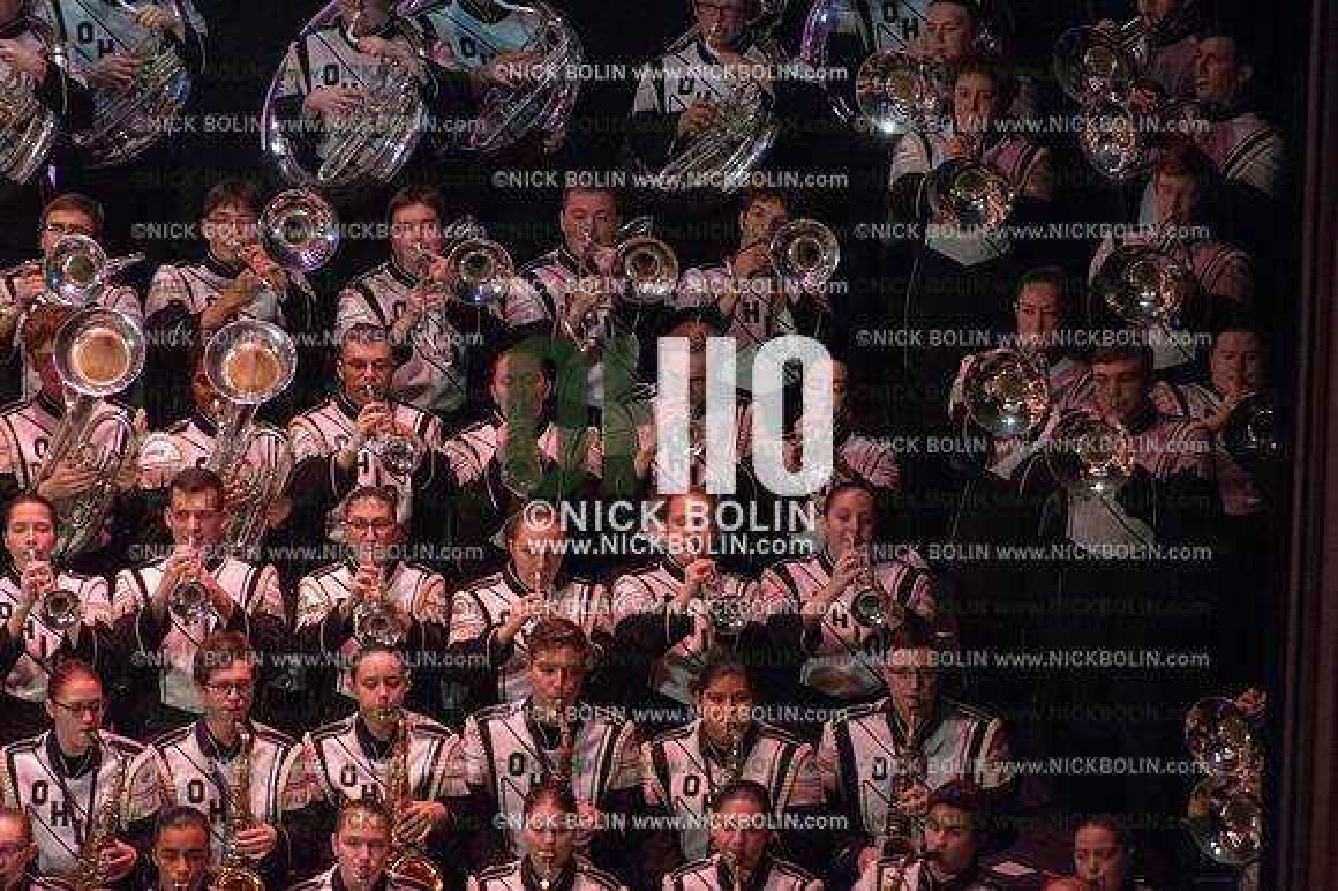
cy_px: 446
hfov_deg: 5.2
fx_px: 14858
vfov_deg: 3.4
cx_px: 669
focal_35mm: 400
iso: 8000
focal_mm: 400
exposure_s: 1/200
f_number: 5.6
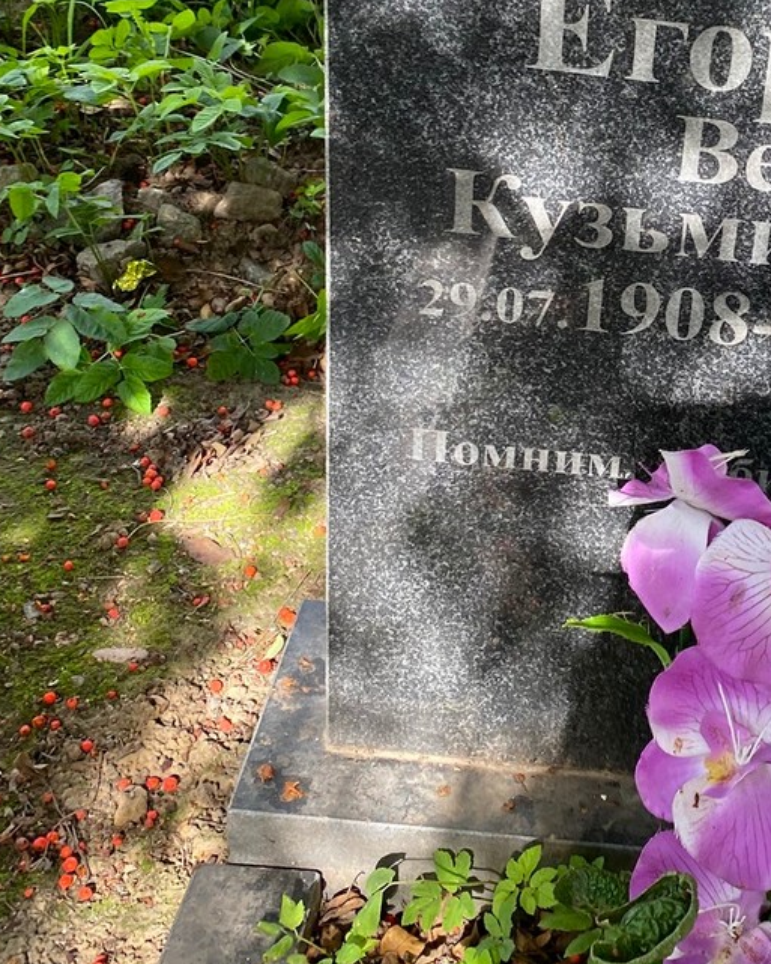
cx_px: 771
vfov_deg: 32.3
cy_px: 223
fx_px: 1625
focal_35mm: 57
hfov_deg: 25.4
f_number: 1.8
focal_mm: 4.25
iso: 32
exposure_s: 1/122
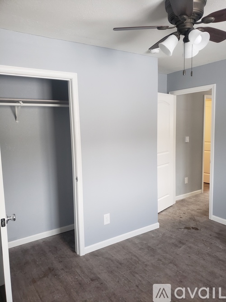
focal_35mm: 26
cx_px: 113
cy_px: 151
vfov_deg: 67.3
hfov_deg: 53.0
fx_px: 226
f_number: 1.5
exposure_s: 1/60
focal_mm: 4.3
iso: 320
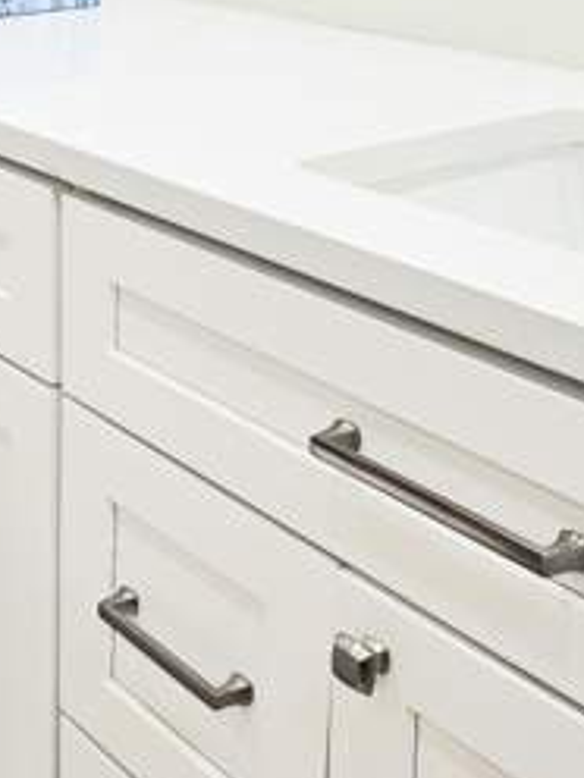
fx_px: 1395
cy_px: 151
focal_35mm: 62
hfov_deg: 22.7
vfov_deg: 30.4
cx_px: 0
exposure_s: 1/120
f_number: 1.8
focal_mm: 5
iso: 50
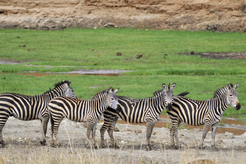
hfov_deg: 3.5
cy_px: 85
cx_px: 134
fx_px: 4006
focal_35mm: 587
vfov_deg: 2.3
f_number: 5.6
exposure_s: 1/1600
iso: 400
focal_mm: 300
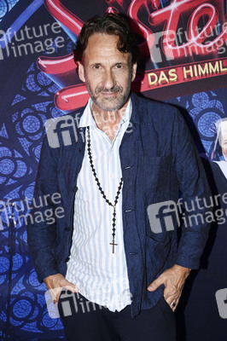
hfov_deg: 20.0
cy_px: 170
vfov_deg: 29.7
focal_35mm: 68
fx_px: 644
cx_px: 114
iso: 320
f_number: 5.6
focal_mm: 68
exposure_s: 1/250
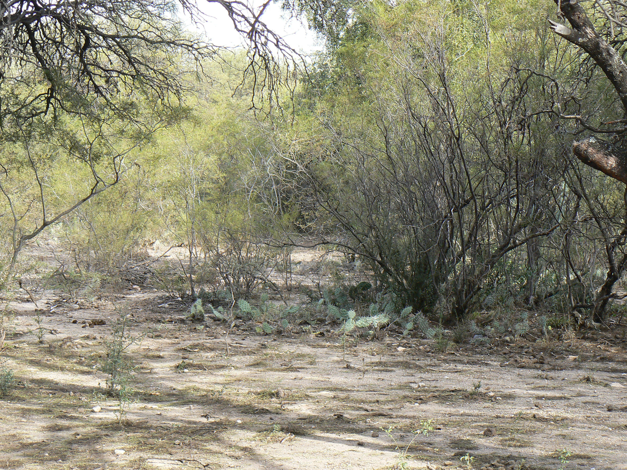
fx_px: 1884
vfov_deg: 14.2
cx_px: 314
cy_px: 235
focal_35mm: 104
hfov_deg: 18.9
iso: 80
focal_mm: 17.3
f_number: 4
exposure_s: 1/100
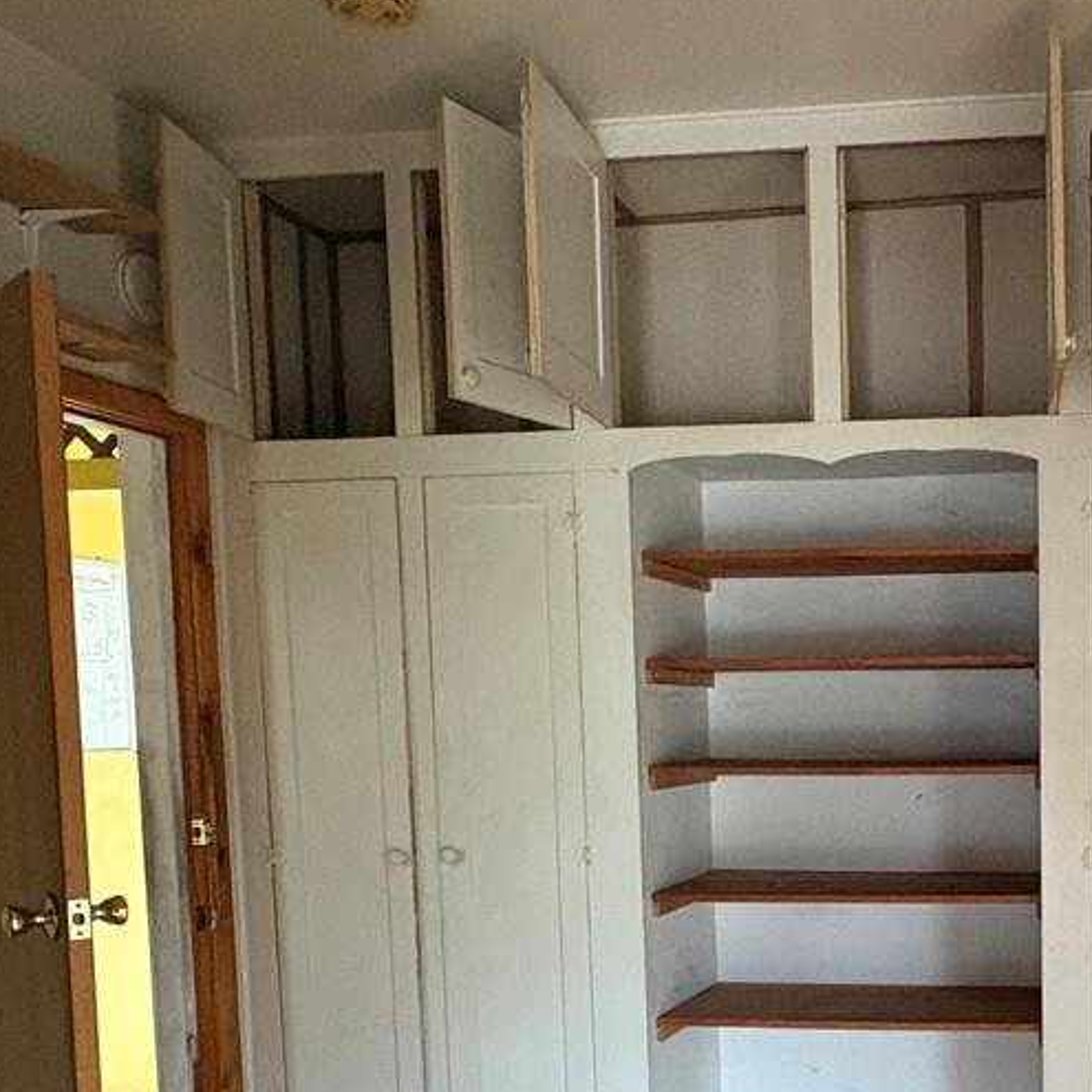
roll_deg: +1.1
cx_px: 1010
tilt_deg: -4.4
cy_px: 814
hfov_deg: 38.6
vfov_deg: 40.7
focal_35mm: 40
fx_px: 1428
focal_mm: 2.22
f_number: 2.2
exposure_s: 1/60
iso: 500
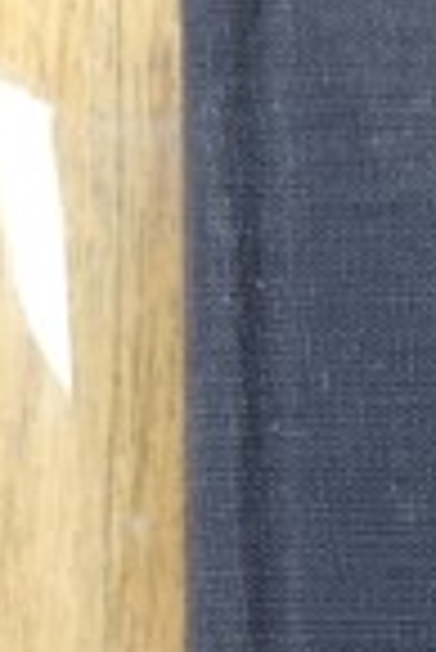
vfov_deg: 5.8
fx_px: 6198
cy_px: 1448
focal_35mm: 342
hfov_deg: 3.9
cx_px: 1357
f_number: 2.8
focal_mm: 16.84
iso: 250
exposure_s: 1/50
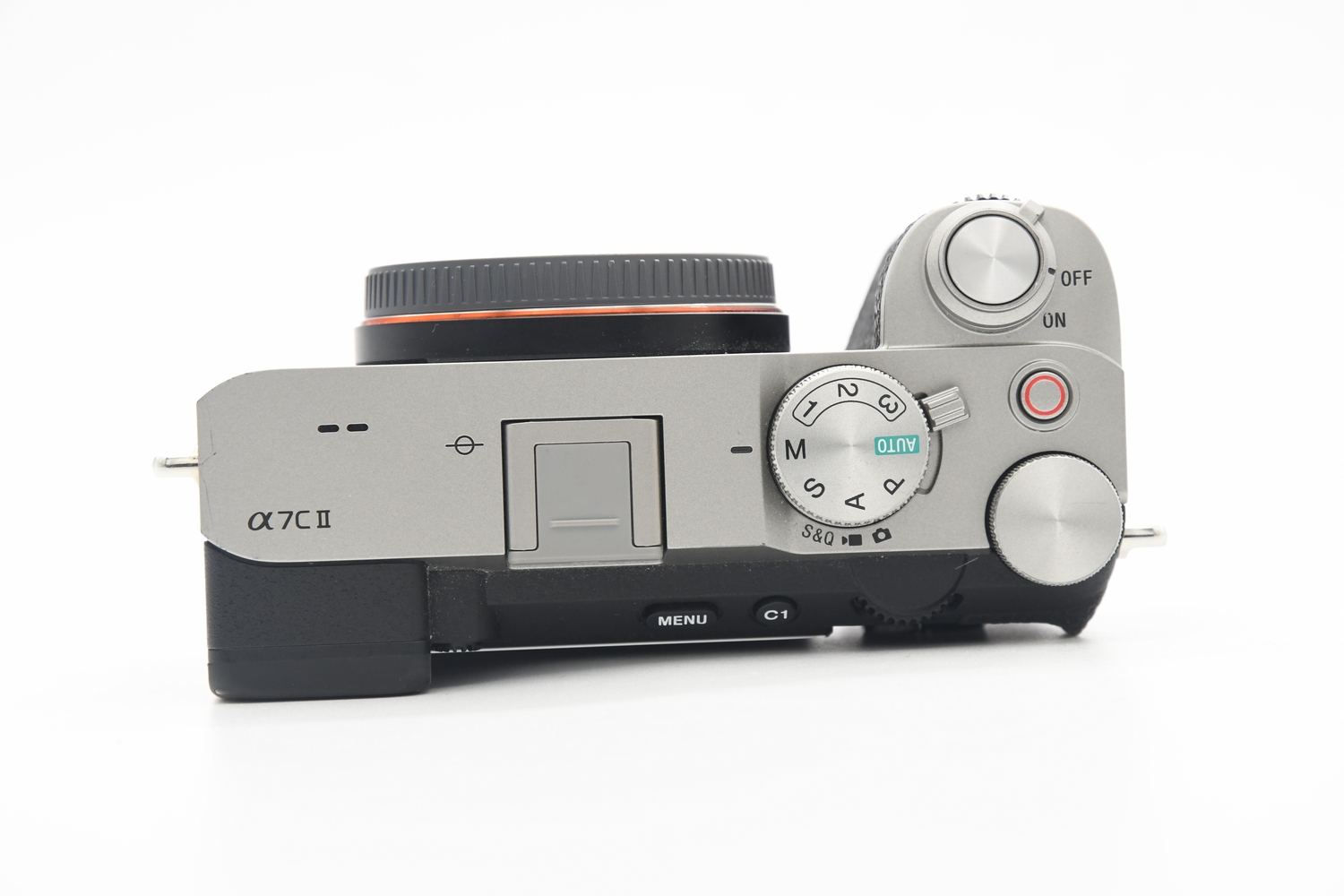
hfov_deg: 17.1
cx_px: 672
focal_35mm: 120
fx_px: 4480
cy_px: 448
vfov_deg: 11.4
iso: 1000
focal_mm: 80
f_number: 7.1
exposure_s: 1/100
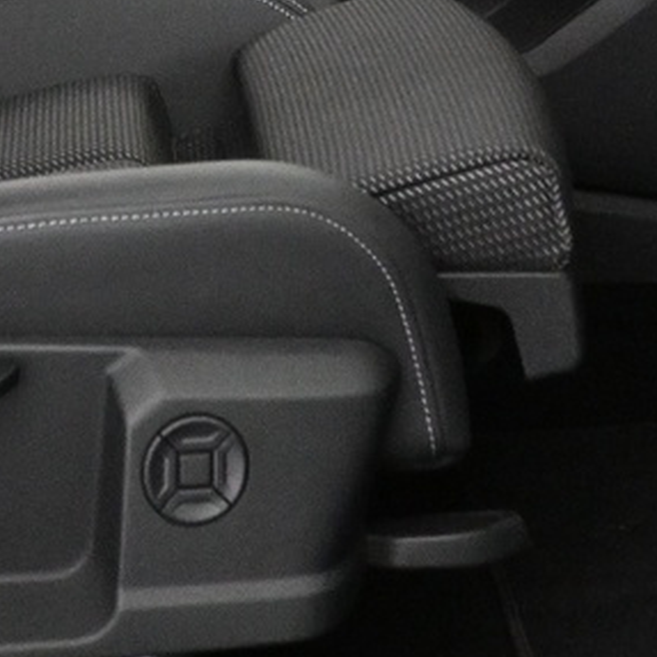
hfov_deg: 15.1
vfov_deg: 14.2
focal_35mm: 115
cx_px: 510
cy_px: -325
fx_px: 2469
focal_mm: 16
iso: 4000
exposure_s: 1/60
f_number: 3.5
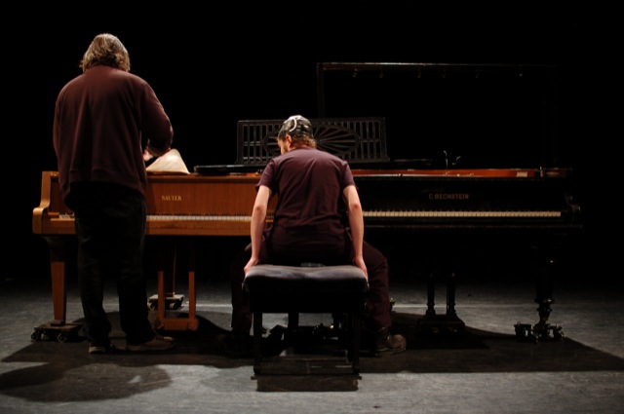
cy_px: 207
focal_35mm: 52
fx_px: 909
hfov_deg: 37.9
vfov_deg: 25.7
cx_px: 312
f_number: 2.5
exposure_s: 1/25
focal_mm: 35
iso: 400
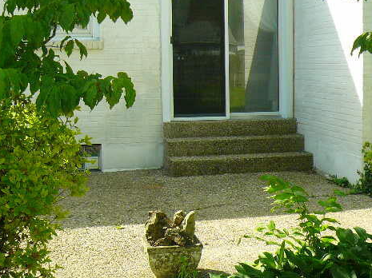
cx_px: 194
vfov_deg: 23.6
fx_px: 666
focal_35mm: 62
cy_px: 118
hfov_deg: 31.2
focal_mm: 4.9
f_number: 2.9
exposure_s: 1/400
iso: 100
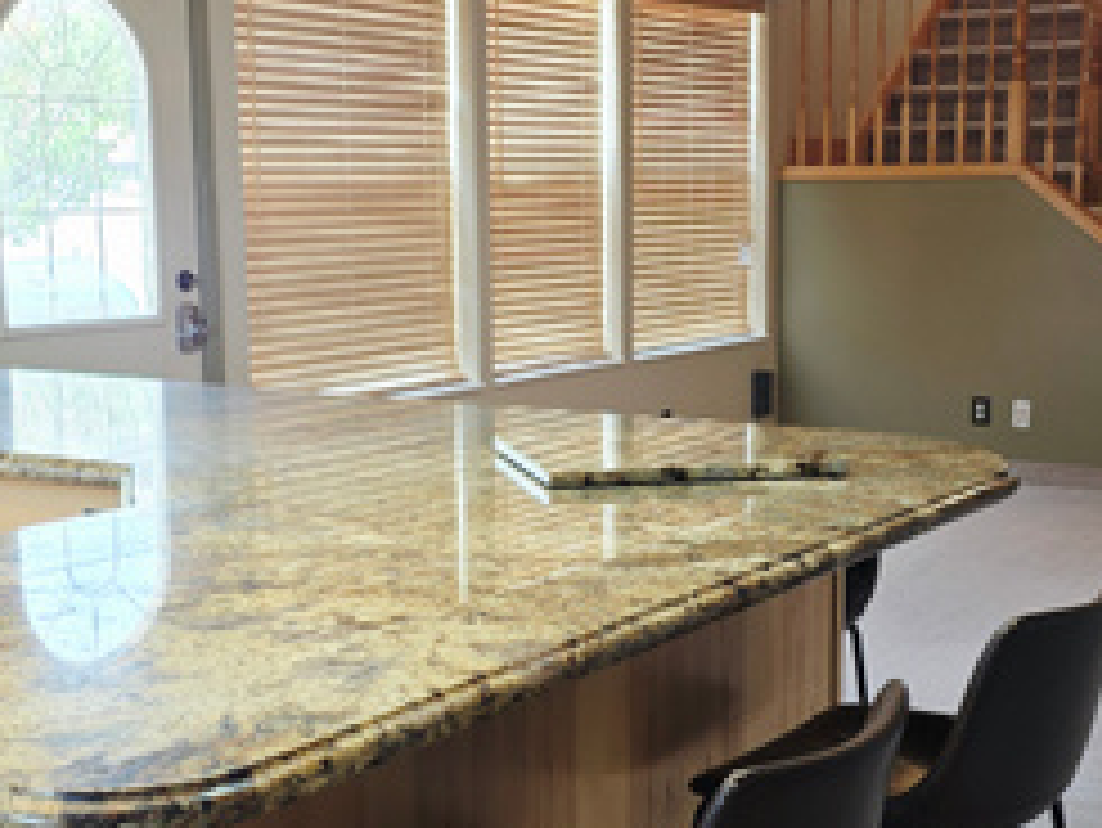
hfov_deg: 32.2
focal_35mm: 60
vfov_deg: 24.4
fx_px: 1911
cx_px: 585
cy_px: 464
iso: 40
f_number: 1.7
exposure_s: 1/120
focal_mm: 6.25
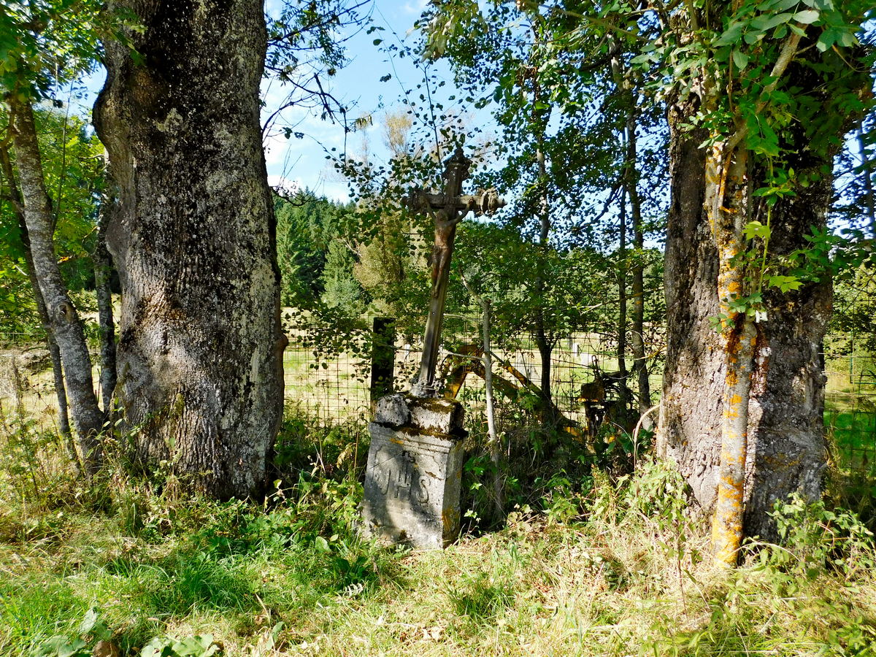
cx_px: 438
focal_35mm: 23
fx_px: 582
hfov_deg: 73.9
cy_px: 328
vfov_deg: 58.9
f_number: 3
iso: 125
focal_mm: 4
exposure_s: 1/640
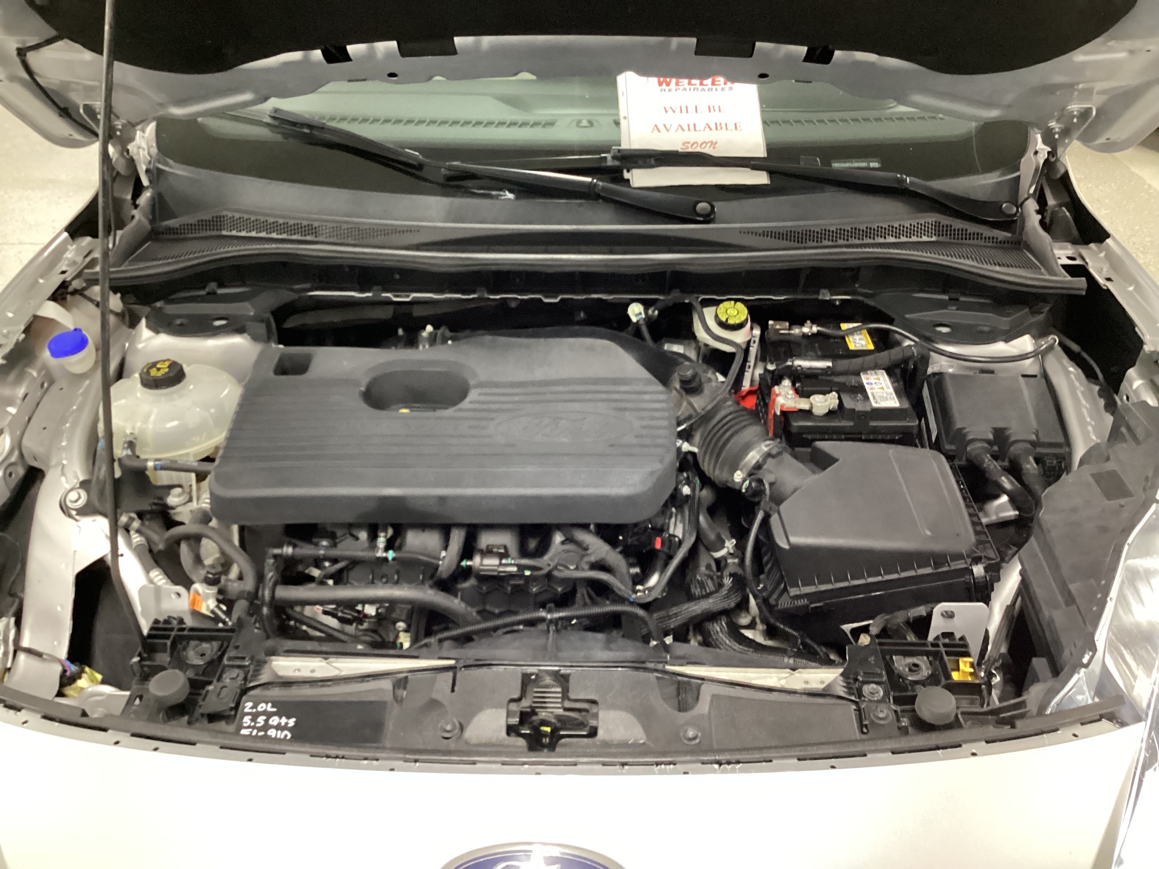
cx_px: 580
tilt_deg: -32.7
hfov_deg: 58.4
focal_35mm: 31
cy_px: 434
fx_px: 1038
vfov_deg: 45.4
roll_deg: +1.1
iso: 500
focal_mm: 3.3
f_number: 2.4
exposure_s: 1/25
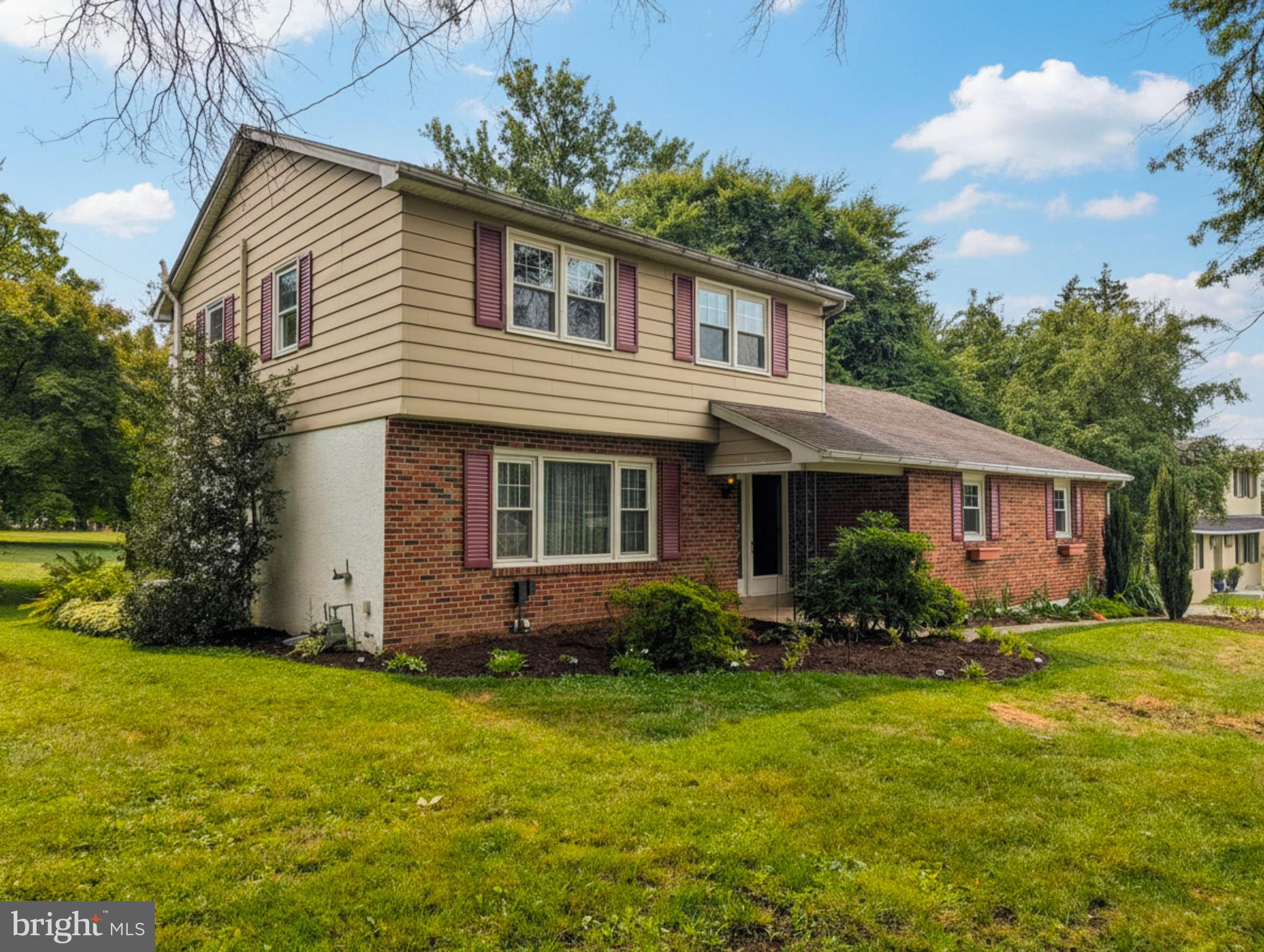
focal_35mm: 24
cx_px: 632
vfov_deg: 56.9
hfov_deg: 71.5
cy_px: 476
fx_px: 878
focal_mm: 6.81
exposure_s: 1/2300
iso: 47
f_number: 1.9
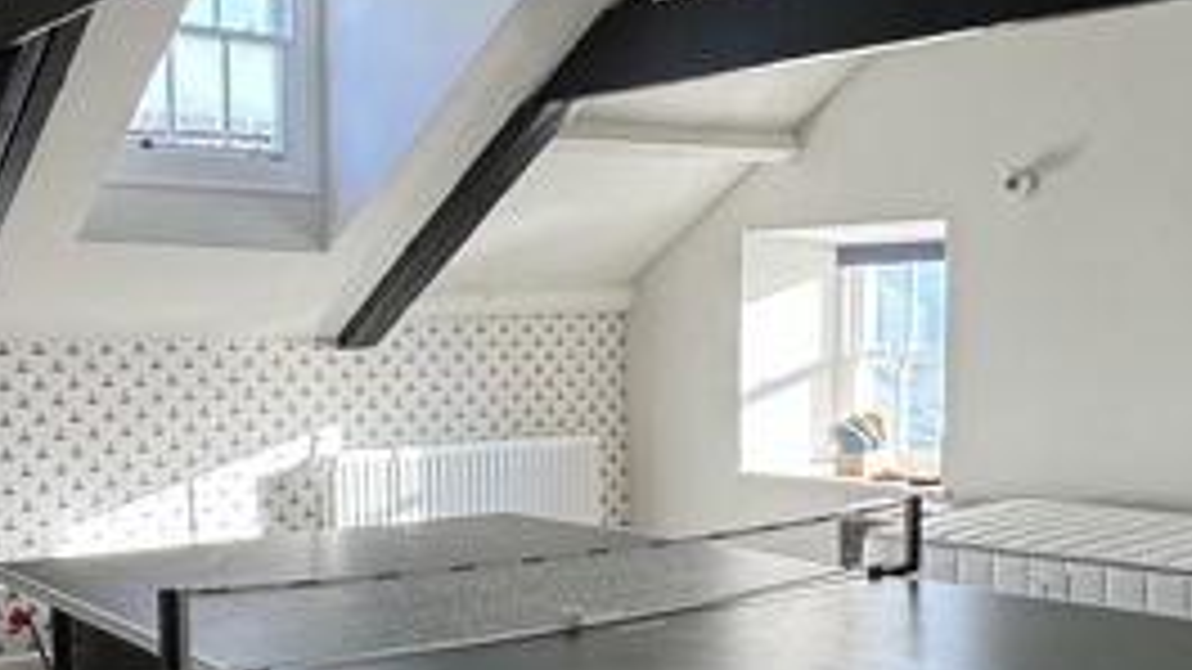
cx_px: 558
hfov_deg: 44.6
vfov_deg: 25.9
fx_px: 1454
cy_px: 423
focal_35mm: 46
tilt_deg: -4.8
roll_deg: +0.3
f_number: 2.2
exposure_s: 1/99
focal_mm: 2.22
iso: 64
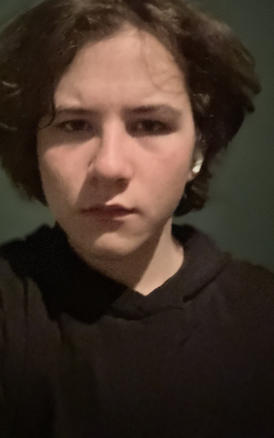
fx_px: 442
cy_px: 184
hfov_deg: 34.3
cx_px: 104
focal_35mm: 37
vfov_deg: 52.5
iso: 2000
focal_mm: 2.69
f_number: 1.9
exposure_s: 1/15
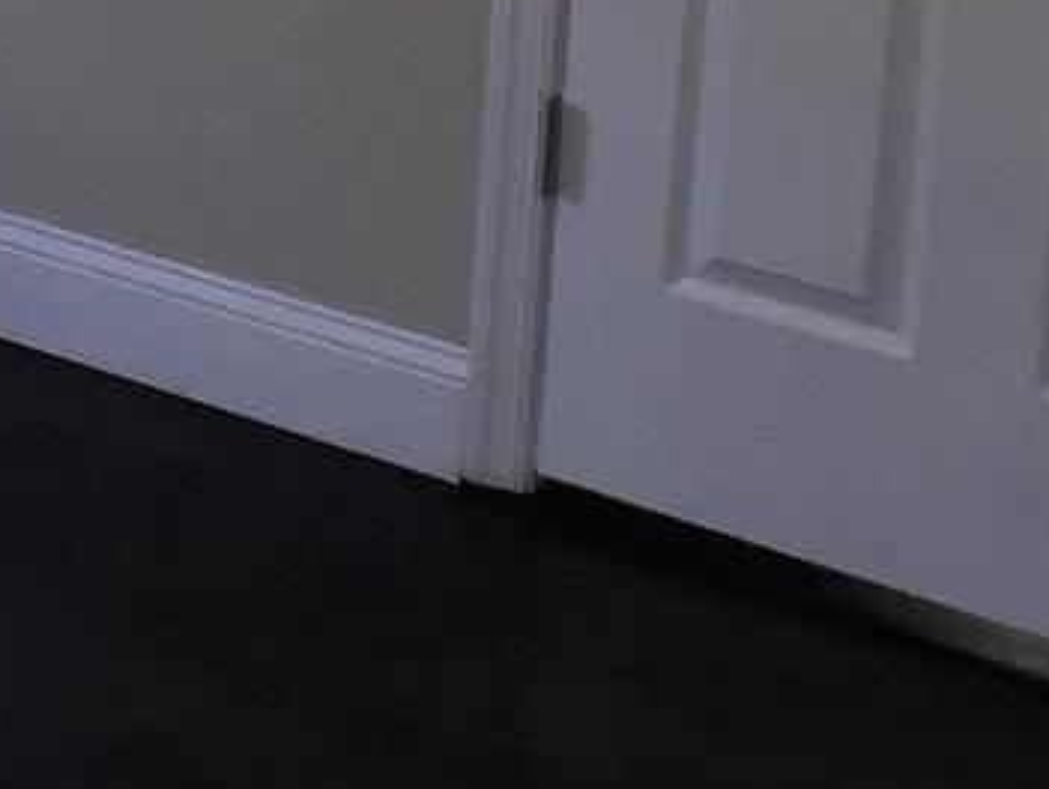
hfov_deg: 10.6
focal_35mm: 169
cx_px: -1136
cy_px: -655
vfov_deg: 8.5
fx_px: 5127
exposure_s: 1/40
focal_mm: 4.15
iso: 32
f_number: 2.2
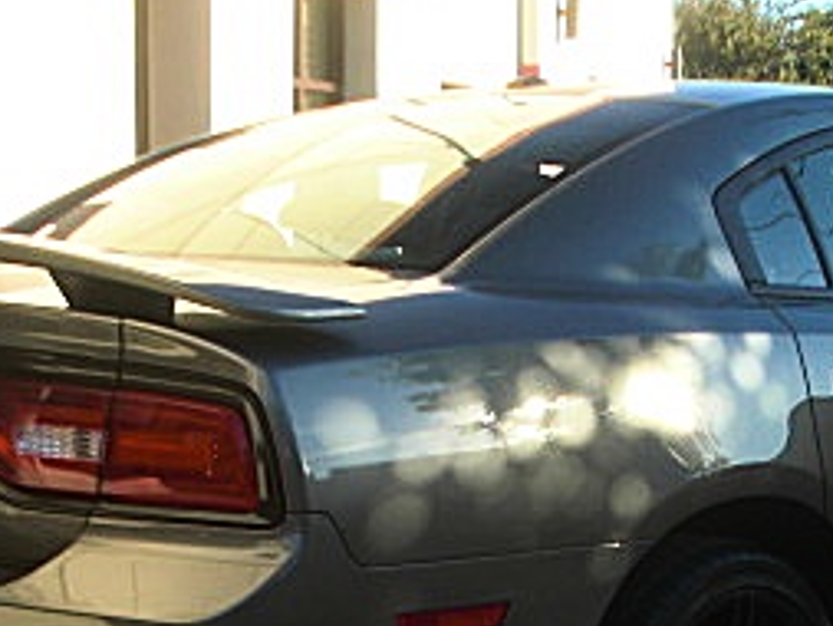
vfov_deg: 15.9
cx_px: 507
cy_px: 642
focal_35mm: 91
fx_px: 2191
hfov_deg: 21.5
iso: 50
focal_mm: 6.3
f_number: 2.8
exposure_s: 1/250
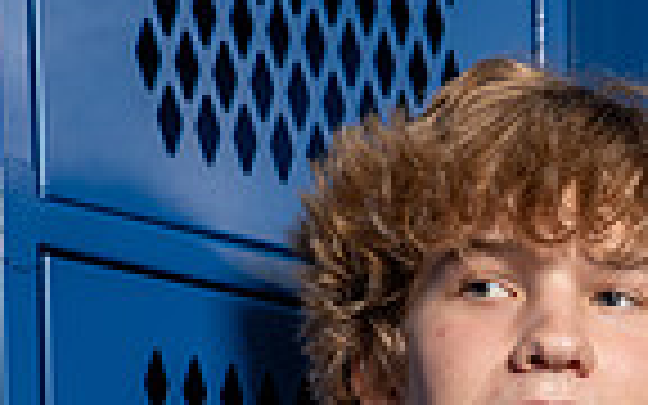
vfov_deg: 5.9
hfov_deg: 9.8
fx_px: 3762
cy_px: 954
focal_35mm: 213
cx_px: 652
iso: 320
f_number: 5.6
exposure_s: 1/200
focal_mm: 67
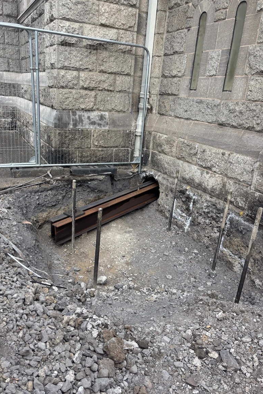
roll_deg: -4.3
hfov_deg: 46.4
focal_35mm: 28
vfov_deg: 65.5
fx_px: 307
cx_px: 119
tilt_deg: -20.0
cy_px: 201
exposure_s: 1/747
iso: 50
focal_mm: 5.96
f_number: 1.6
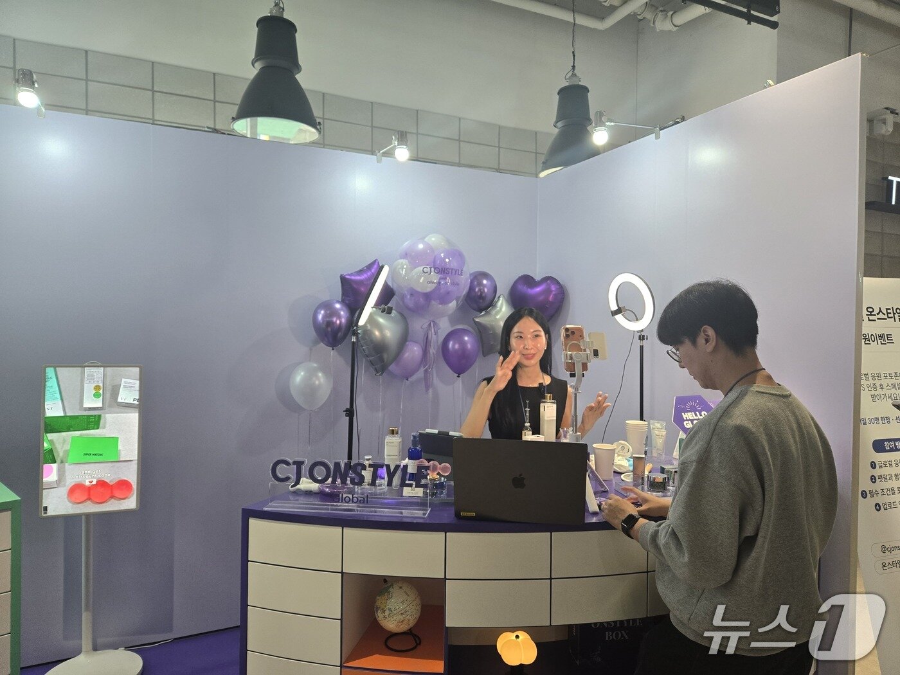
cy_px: 338
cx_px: 450
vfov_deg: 58.9
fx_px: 598
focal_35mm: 23
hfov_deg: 73.9
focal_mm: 5.4
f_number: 1.8
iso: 160
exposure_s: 1/120
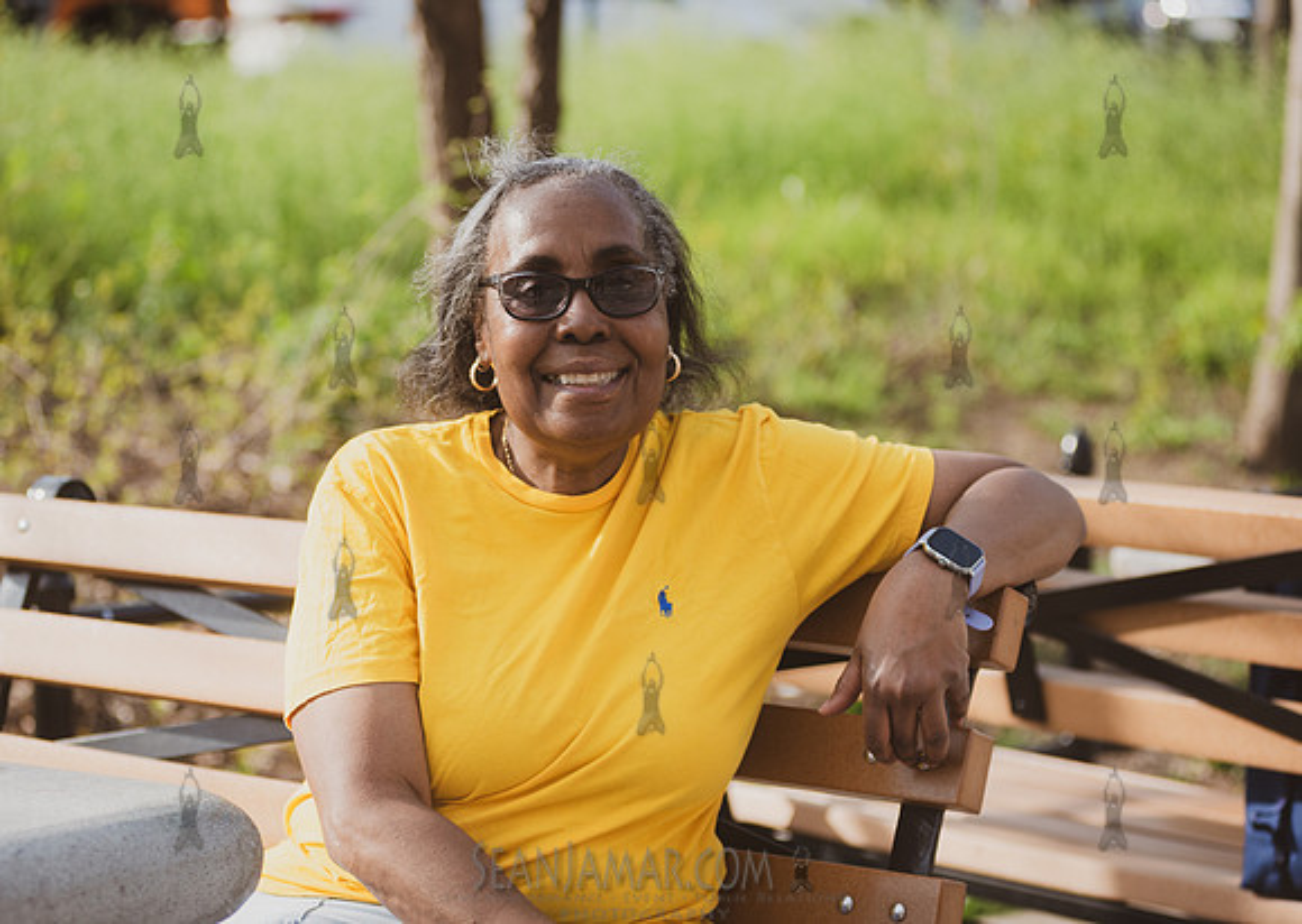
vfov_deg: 15.9
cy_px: 428
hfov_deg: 22.2
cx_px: 558
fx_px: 3309
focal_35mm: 90
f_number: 3.5
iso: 200
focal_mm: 80
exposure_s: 1/1250
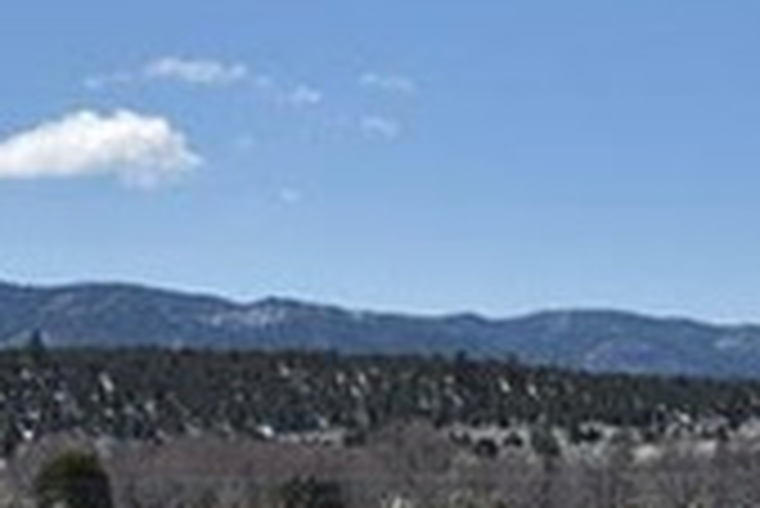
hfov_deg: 15.0
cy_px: 528
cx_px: 612
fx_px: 2874
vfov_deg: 10.0
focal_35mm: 136
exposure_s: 1/1600
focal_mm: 24
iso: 100
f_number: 4
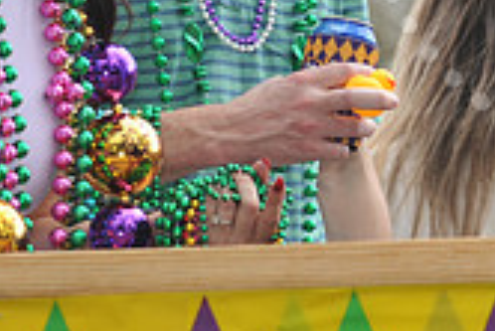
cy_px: -125
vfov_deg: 3.5
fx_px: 5381
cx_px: 644
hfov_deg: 5.2
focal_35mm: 391
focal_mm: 112
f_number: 6.3
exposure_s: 1/80
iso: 250
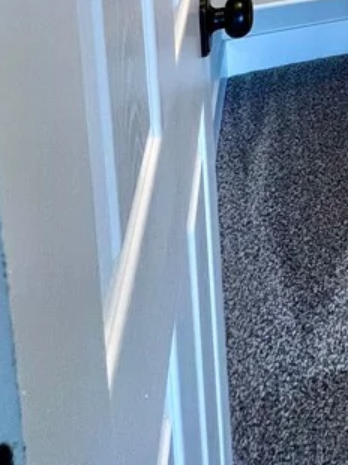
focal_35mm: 43
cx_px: 498
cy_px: -246
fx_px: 577
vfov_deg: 27.8
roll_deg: +0.0
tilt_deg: -7.2
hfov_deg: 26.2
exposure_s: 1/120
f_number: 1.8
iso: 100
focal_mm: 1.57
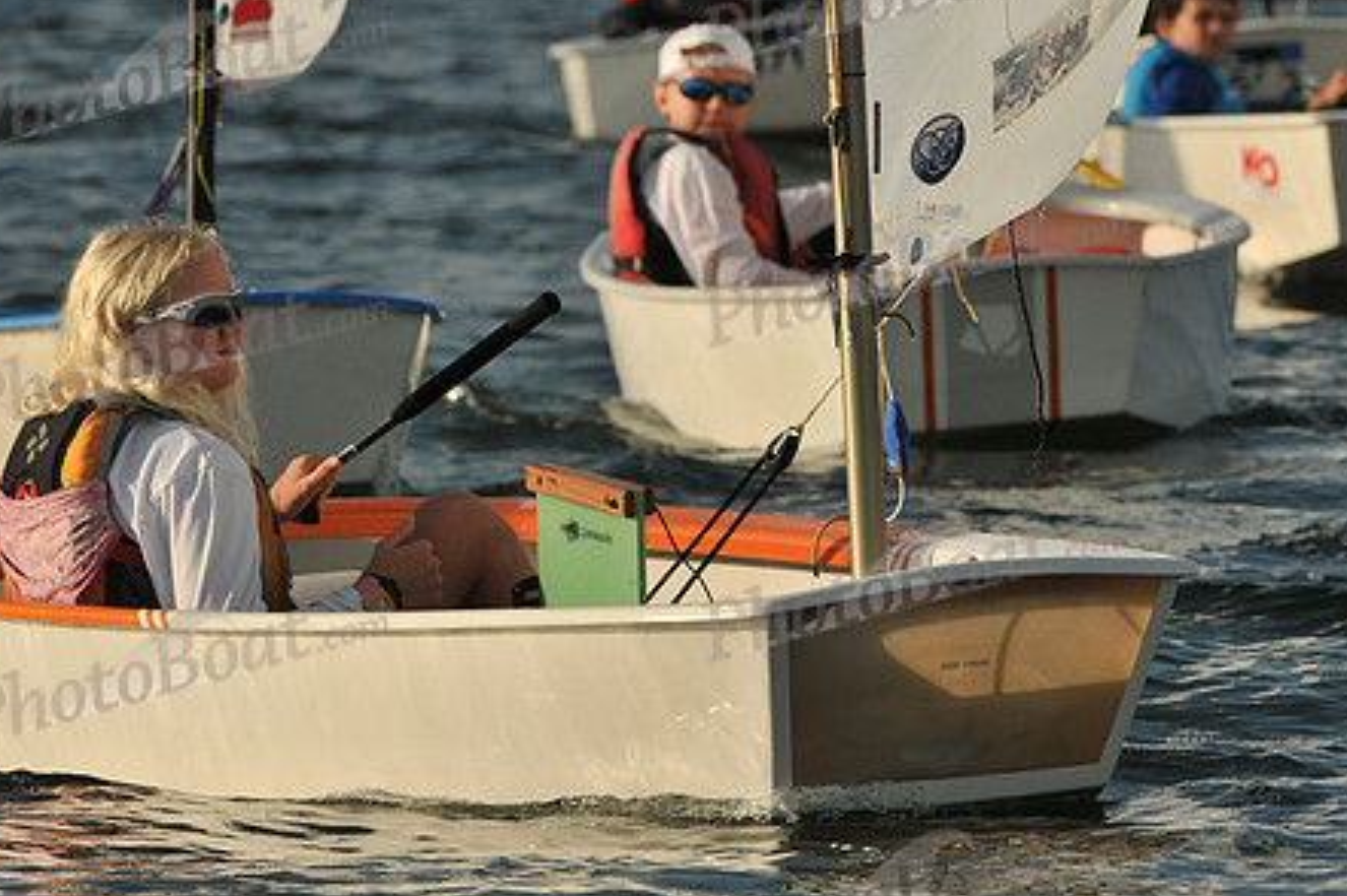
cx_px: 546
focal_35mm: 590
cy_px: 468
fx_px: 22059
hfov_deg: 3.5
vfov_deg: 2.3
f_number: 9
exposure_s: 1/800
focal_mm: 300
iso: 200
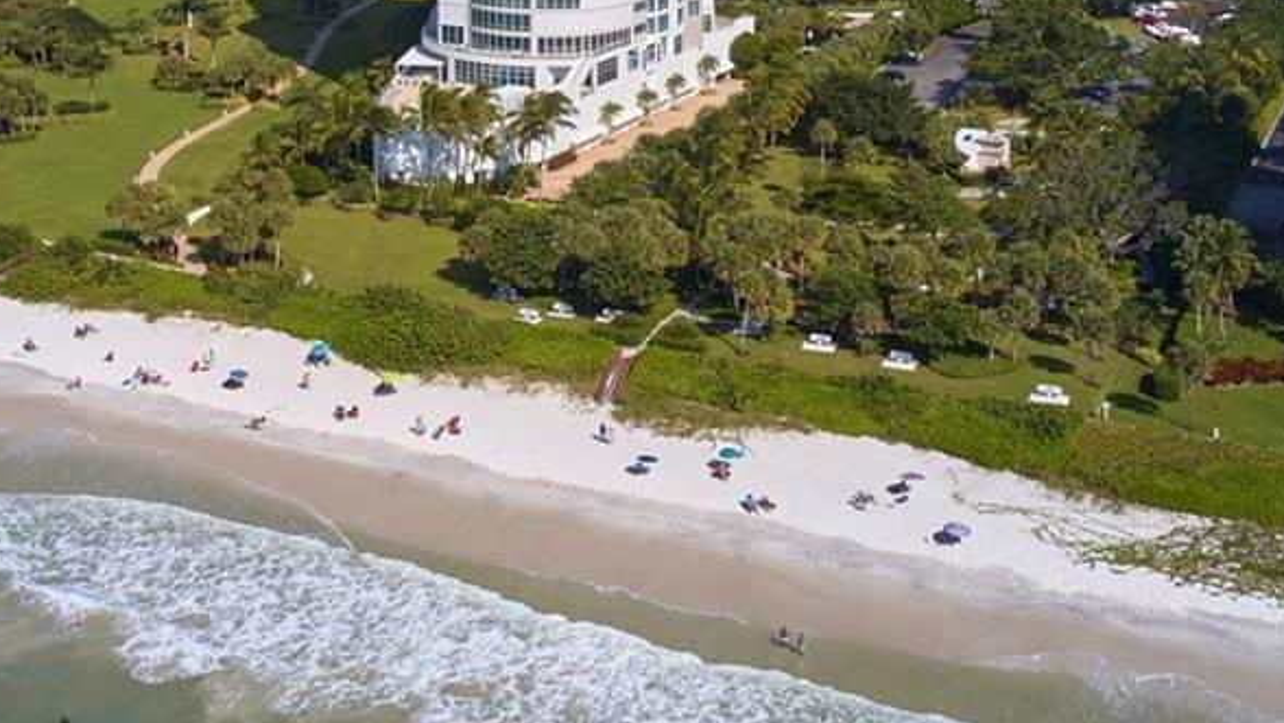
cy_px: 106
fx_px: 1737
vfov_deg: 23.0
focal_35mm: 51
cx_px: 559
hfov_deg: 40.5
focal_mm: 10.26
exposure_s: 1/800
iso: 100
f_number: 5.6
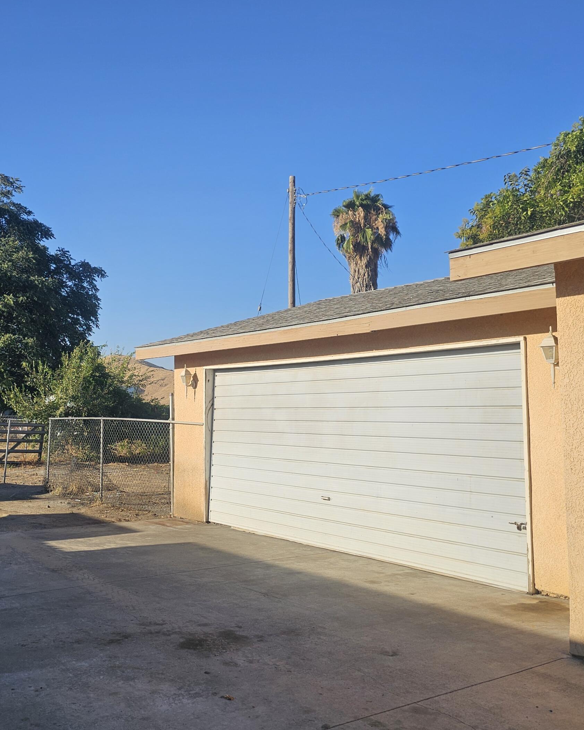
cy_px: 372
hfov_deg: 44.9
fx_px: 691
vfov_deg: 55.7
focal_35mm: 32
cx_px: 182
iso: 10
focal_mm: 6.3
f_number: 1.7
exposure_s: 1/1000
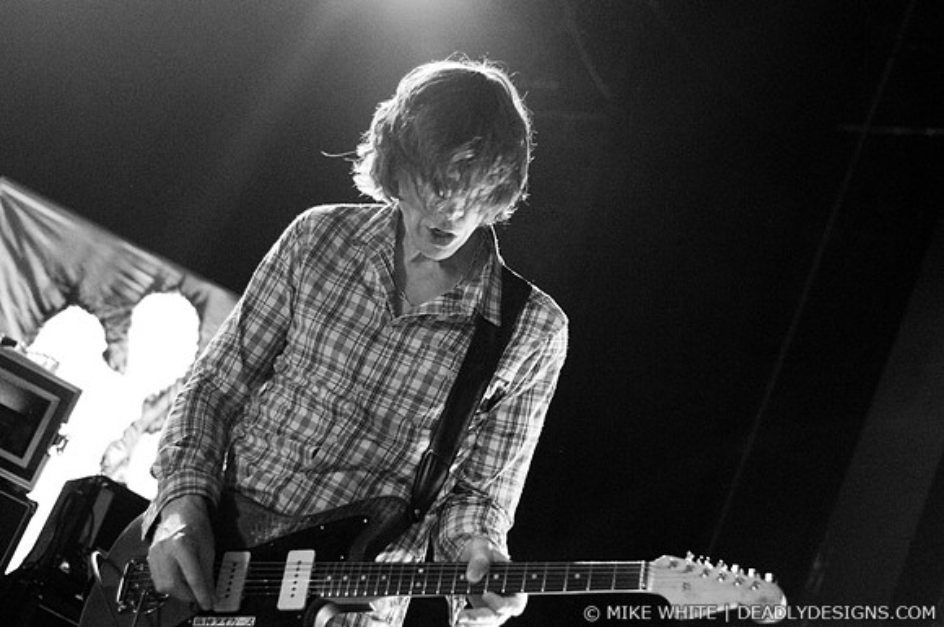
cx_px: 472
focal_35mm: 75
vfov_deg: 18.1
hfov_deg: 27.0
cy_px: 314
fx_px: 1964
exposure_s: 1/100
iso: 1250
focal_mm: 50
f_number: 2.2
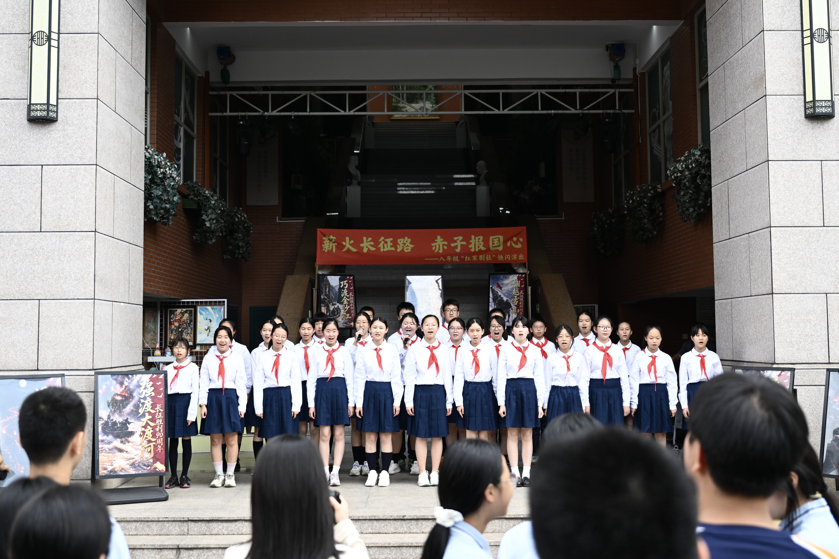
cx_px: 420
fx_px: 734
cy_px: 280
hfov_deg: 59.5
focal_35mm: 32
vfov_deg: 41.7
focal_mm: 31.5
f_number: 2.8
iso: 250
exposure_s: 1/800
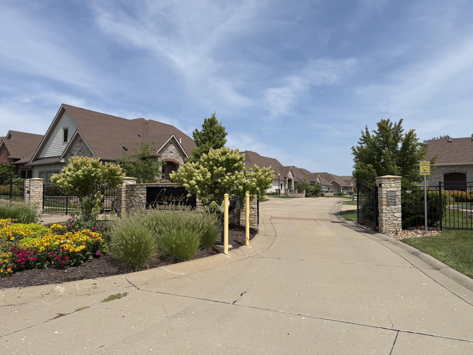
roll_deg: +0.1
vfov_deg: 56.8
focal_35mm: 24
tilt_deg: +2.7
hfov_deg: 71.6
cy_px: 178
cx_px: 236
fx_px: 328
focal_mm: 6.76
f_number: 1.78
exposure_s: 1/4975
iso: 80
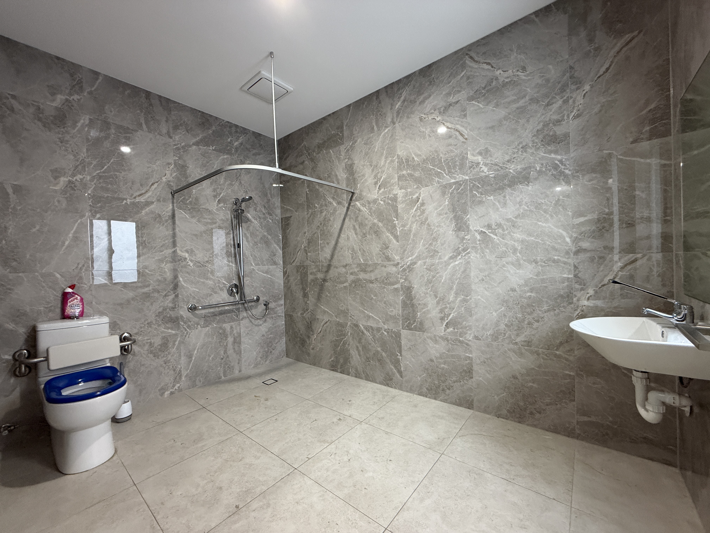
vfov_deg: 85.7
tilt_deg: -1.3
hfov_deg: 102.1
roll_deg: +1.5
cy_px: 266
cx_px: 355
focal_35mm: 14
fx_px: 287
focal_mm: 2.22
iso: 320
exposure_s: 1/50
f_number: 2.2
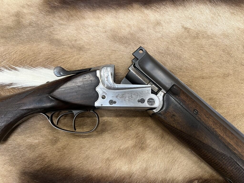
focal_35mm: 26
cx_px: 122
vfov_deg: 53.1
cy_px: 92
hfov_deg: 67.3
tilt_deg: -76.6
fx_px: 183
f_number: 1.5
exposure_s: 1/50
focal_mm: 5.7
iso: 80
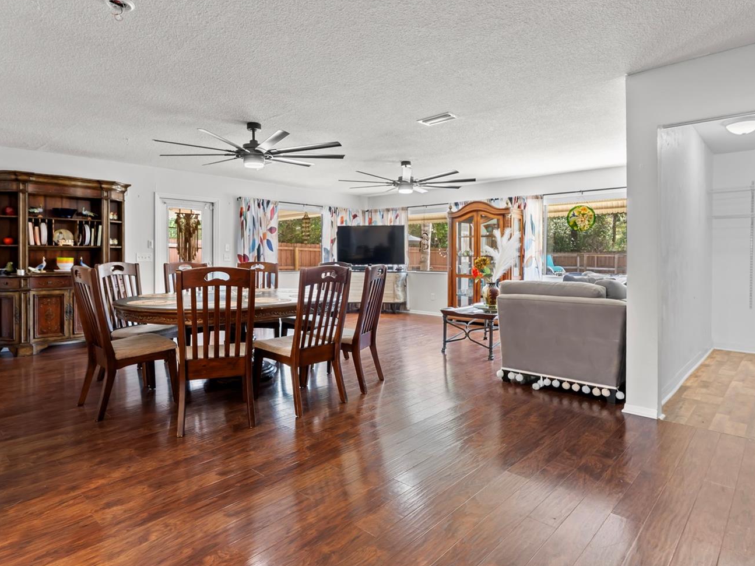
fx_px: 427
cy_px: 274
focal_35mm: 20
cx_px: 353
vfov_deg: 67.0
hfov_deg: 82.8
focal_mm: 11
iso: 100
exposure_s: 1.6
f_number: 7.1
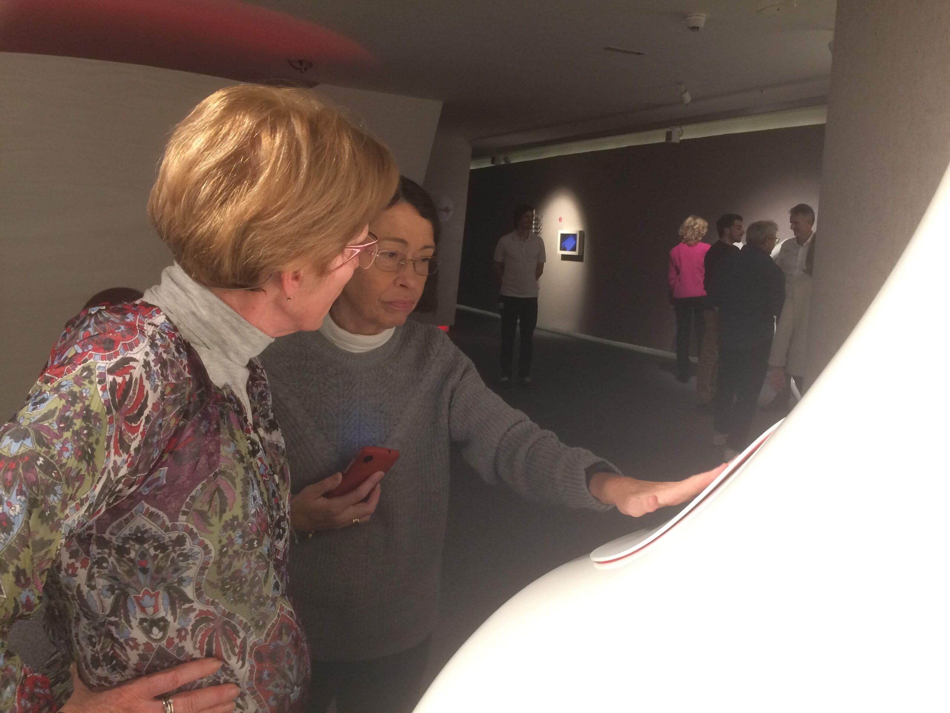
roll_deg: -1.9
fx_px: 796
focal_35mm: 29
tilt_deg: -13.6
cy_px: 356
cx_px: 475
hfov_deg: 61.7
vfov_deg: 48.2
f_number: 2.2
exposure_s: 1/33
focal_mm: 4.15
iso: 125
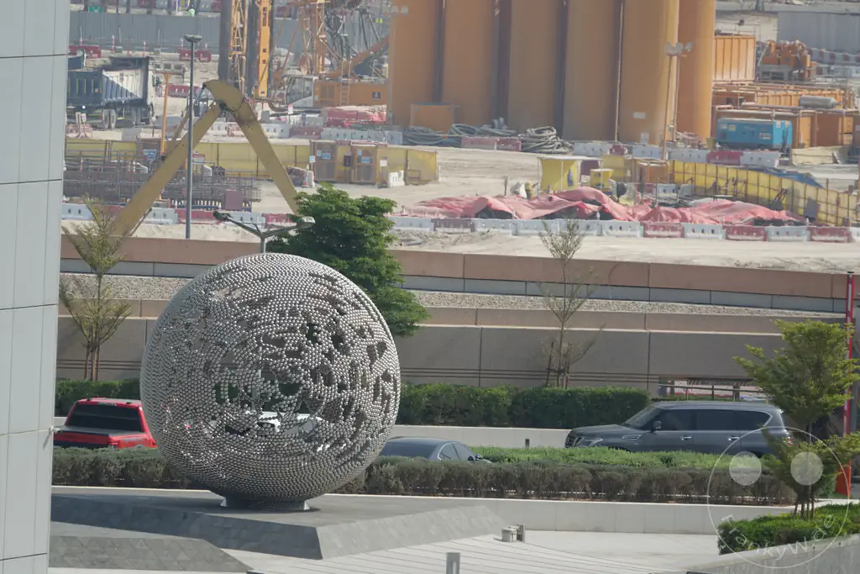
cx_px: 430
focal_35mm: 600
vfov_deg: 2.3
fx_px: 14334
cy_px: 287
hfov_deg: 3.4
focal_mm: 220
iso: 100
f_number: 4
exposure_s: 1/1000
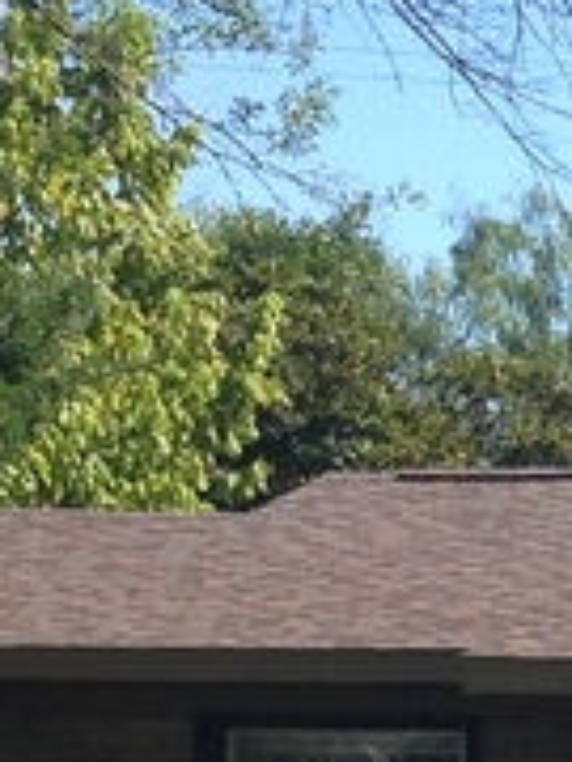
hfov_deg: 5.3
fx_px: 5817
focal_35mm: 264
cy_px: 978
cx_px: 1623
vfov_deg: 7.4
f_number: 2.4
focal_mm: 4.12
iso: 50
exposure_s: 1/903
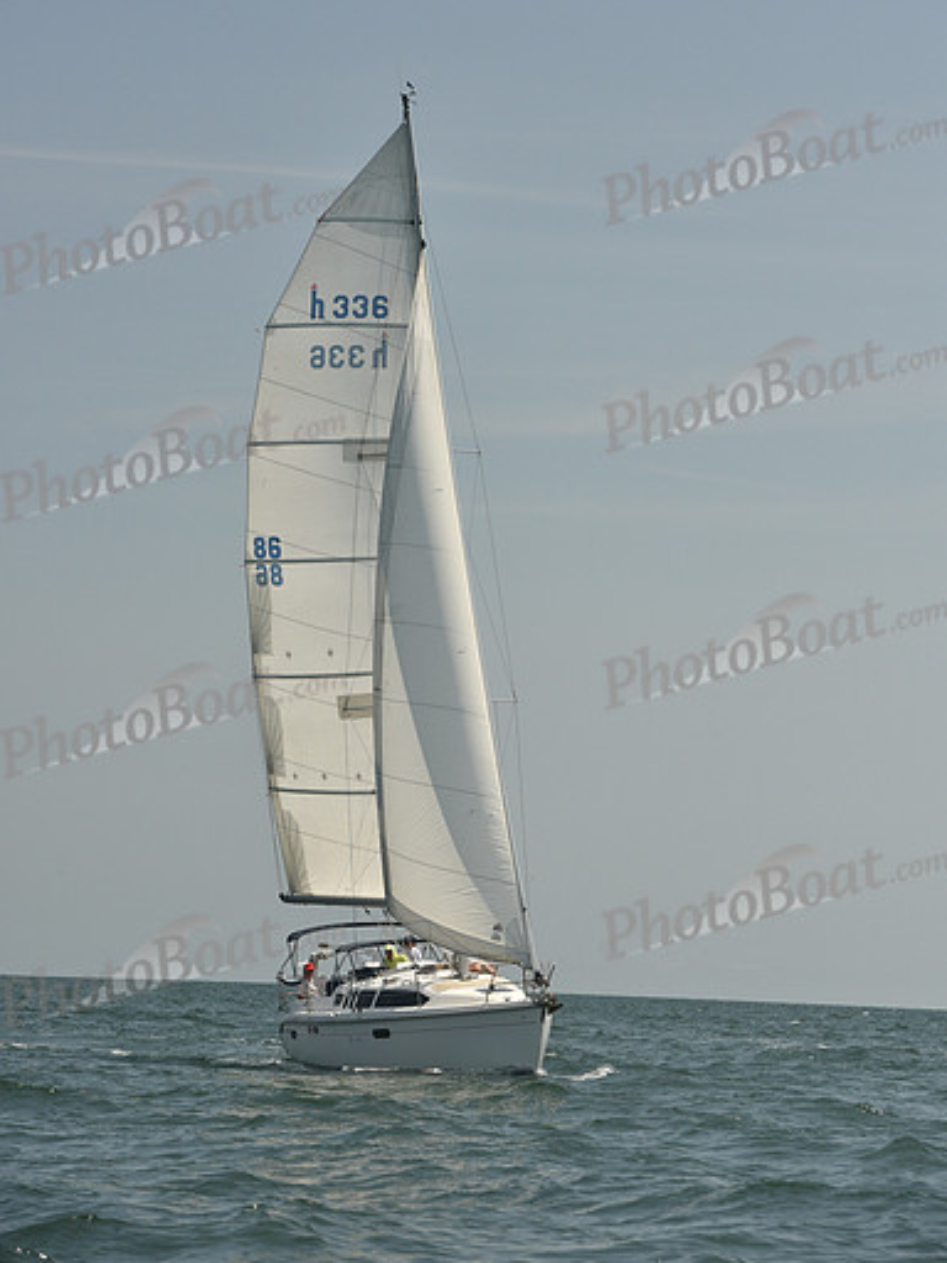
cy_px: 553
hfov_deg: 11.1
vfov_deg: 14.8
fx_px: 4851
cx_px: 475
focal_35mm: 133
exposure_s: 1/1000
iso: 320
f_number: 8
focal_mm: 122
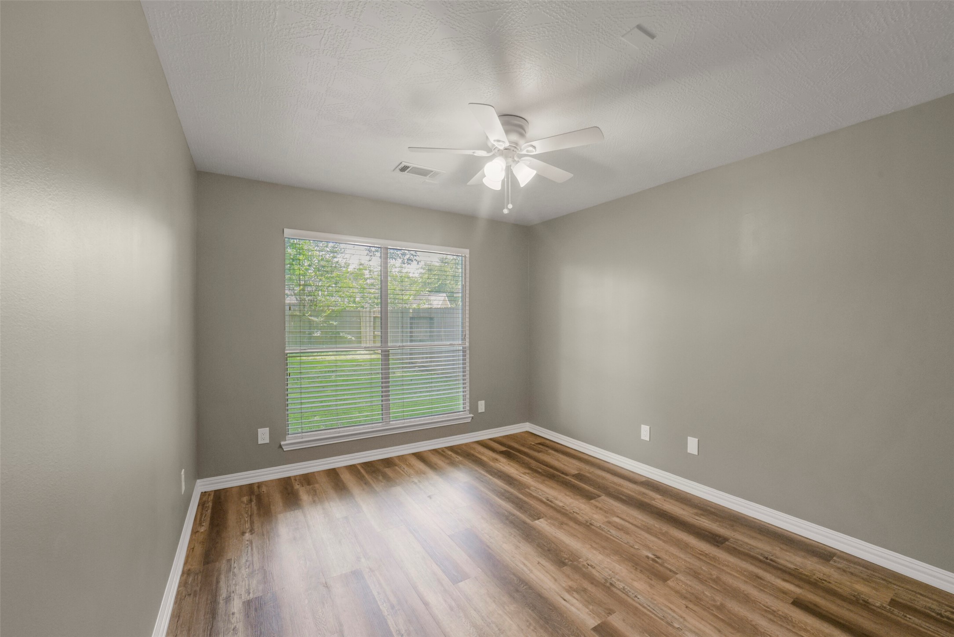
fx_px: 371
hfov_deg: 104.2
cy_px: 318
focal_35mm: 14
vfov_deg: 81.2
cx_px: 477
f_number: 10
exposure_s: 1/50
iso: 500
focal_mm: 14
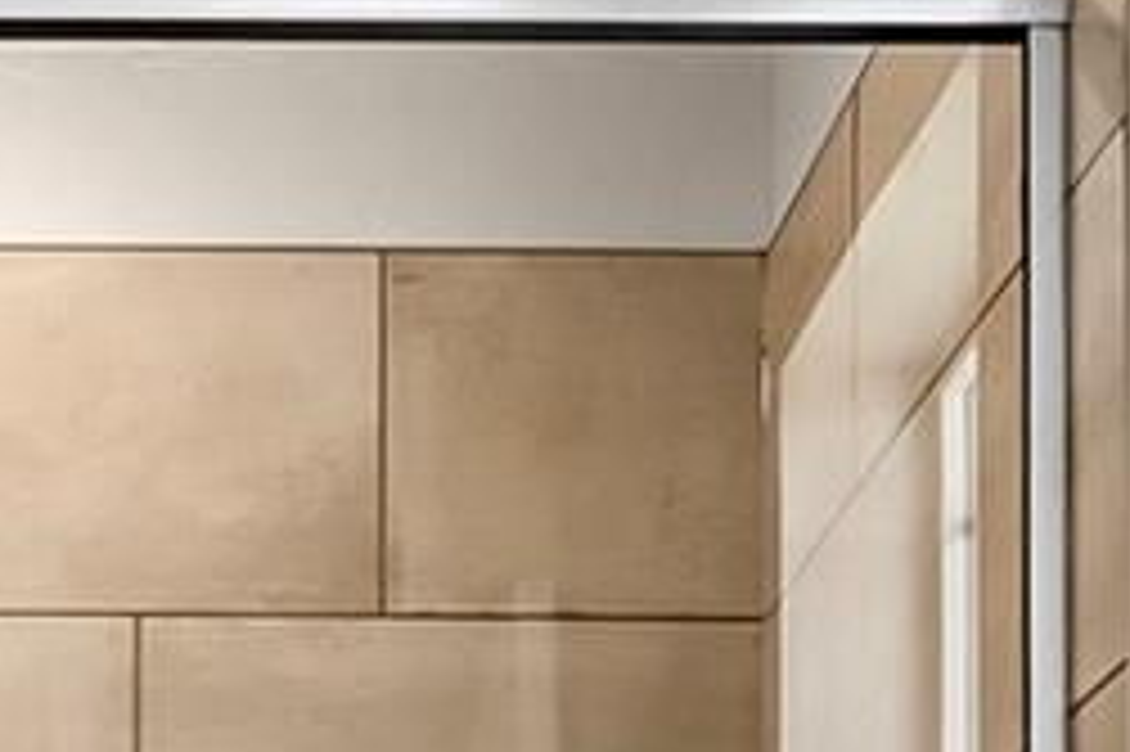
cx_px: 68
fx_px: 3199
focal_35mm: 102
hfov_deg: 19.6
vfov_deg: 11.6
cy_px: 1650
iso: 200
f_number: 8
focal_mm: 16
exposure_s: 1/4
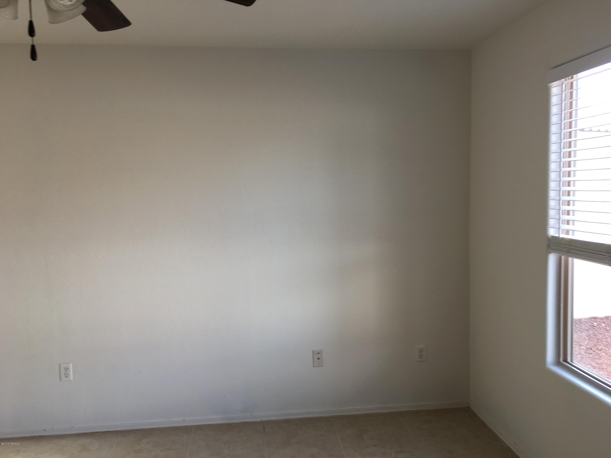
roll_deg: +1.9
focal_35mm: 29
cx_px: 306
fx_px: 512
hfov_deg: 61.7
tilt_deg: -4.3
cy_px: 229
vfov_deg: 48.2
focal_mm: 4.15
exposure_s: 1/40
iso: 25
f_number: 2.2
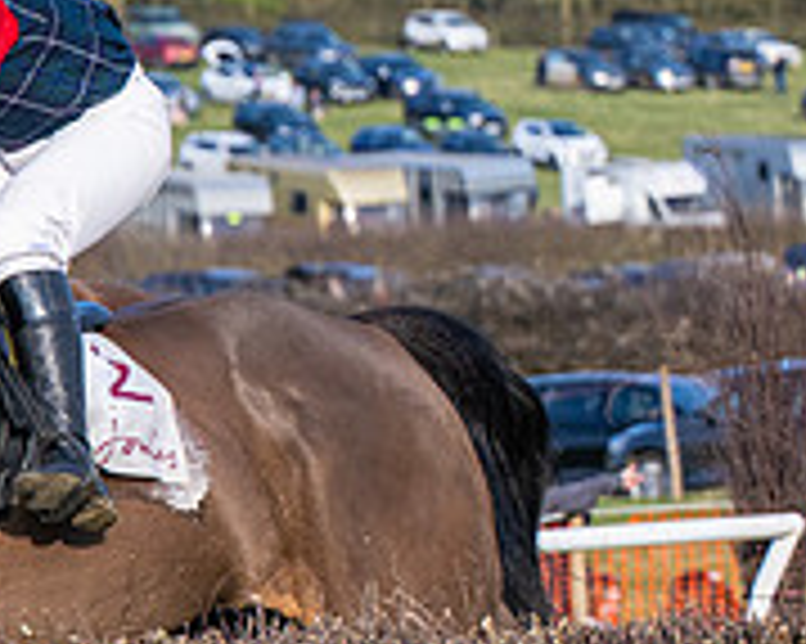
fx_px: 7748
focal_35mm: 325
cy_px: 336
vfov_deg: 4.8
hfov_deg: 5.9
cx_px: -516
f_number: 2.8
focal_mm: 70
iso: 400
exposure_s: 1/5000
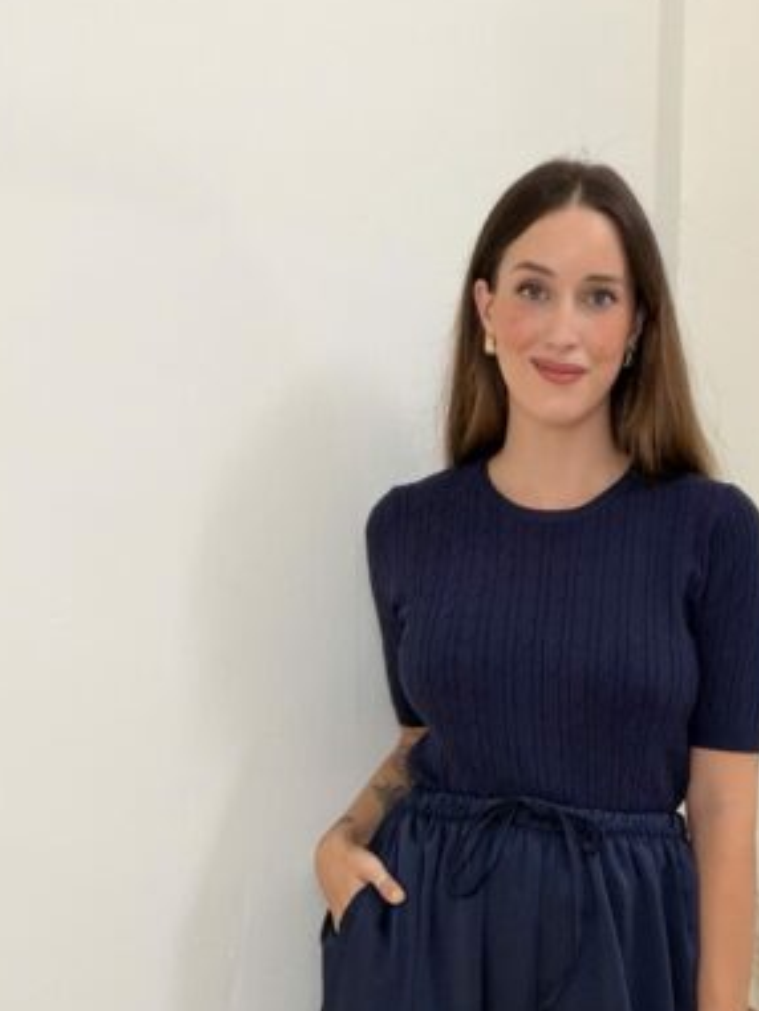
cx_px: 613
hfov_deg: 23.0
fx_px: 1841
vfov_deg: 29.7
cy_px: 873
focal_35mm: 63
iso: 80
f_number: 1.9
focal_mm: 2.71
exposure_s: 1/60
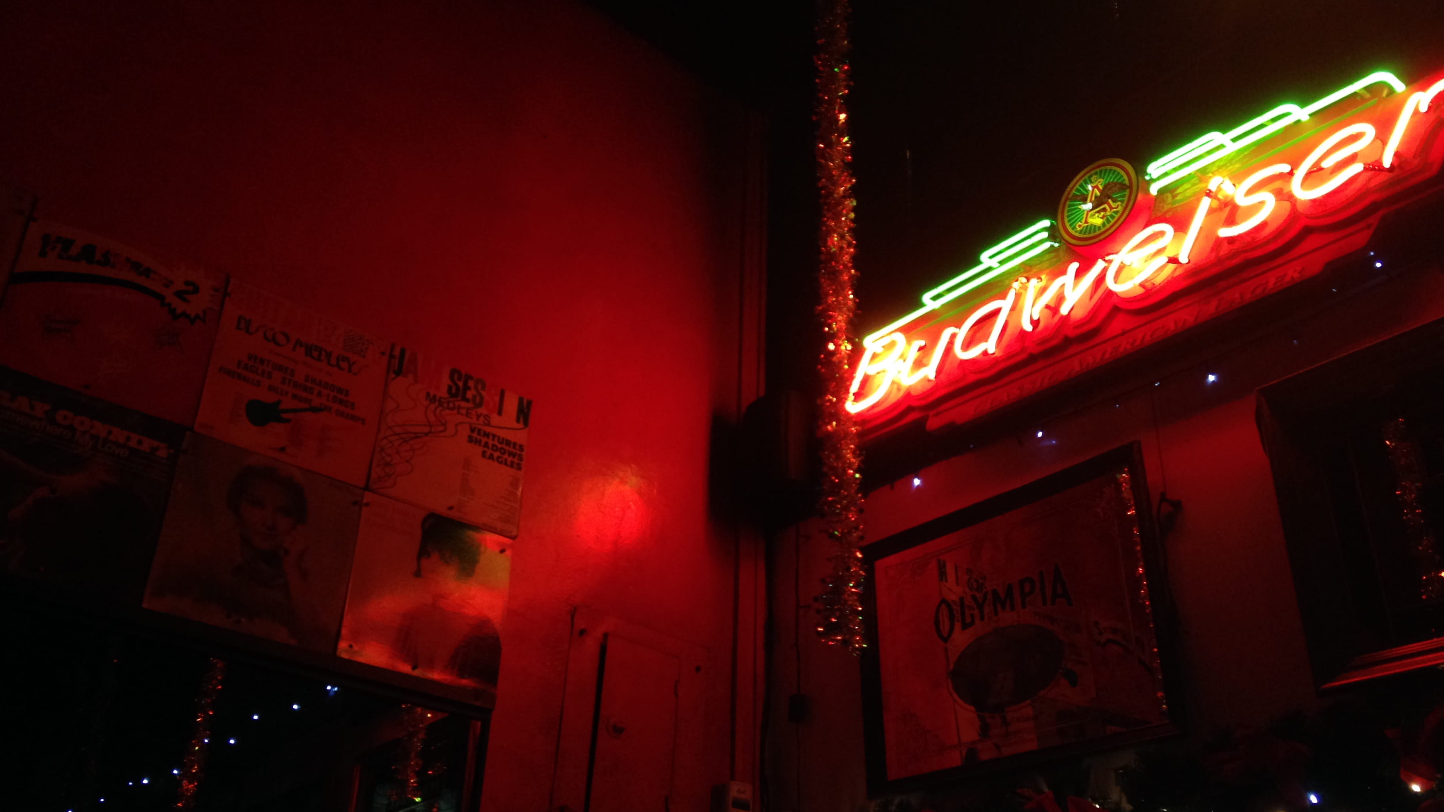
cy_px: 458
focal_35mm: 36
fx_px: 1378
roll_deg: -1.6
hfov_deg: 55.3
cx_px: 722
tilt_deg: +28.0
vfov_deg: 32.8
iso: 160
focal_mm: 4.12
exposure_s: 1/20
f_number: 2.4
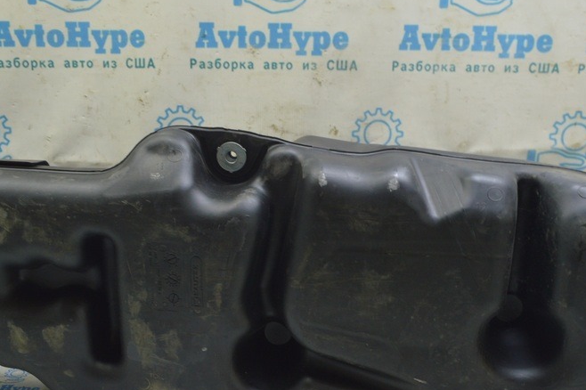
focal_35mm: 42
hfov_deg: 46.4
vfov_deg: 31.7
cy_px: 249
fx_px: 683
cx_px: 271
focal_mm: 18
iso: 400
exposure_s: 1/20
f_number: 5.6
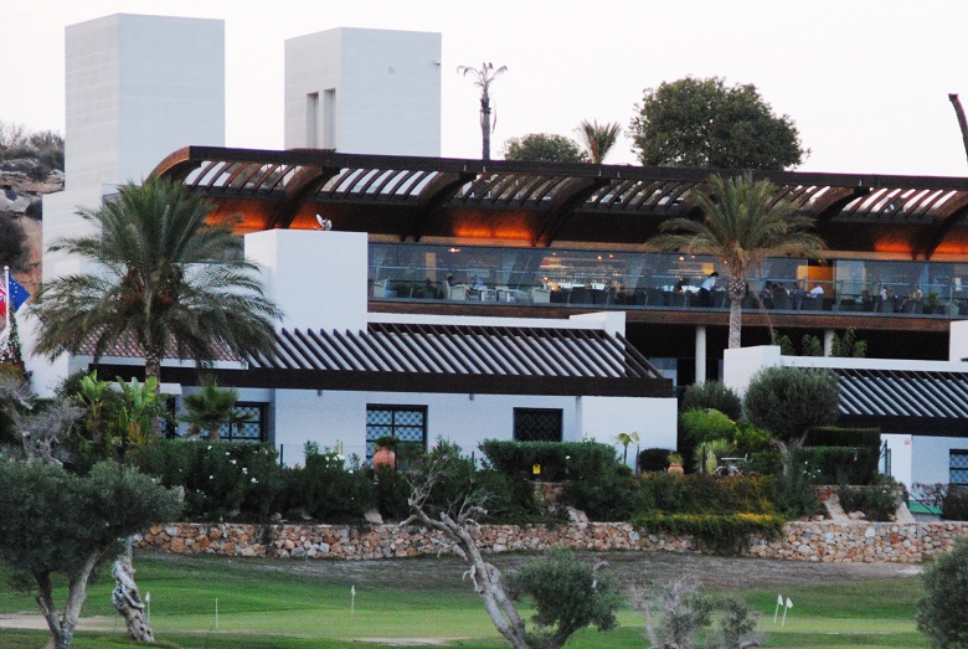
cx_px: 711
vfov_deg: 5.1
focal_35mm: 268
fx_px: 7218
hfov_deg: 7.7
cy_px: 449
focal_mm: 120
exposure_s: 1/125
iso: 800
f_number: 6
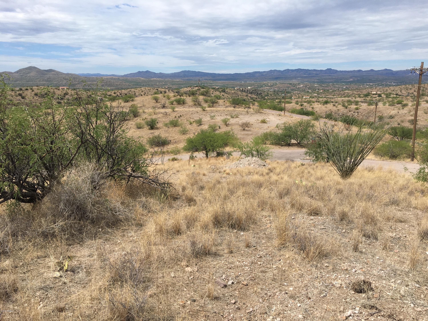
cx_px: 214
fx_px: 359
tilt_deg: -14.0
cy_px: 160
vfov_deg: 48.2
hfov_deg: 61.7
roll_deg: -0.1
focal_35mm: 29
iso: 25
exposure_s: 1/2849
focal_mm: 4.15
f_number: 2.2
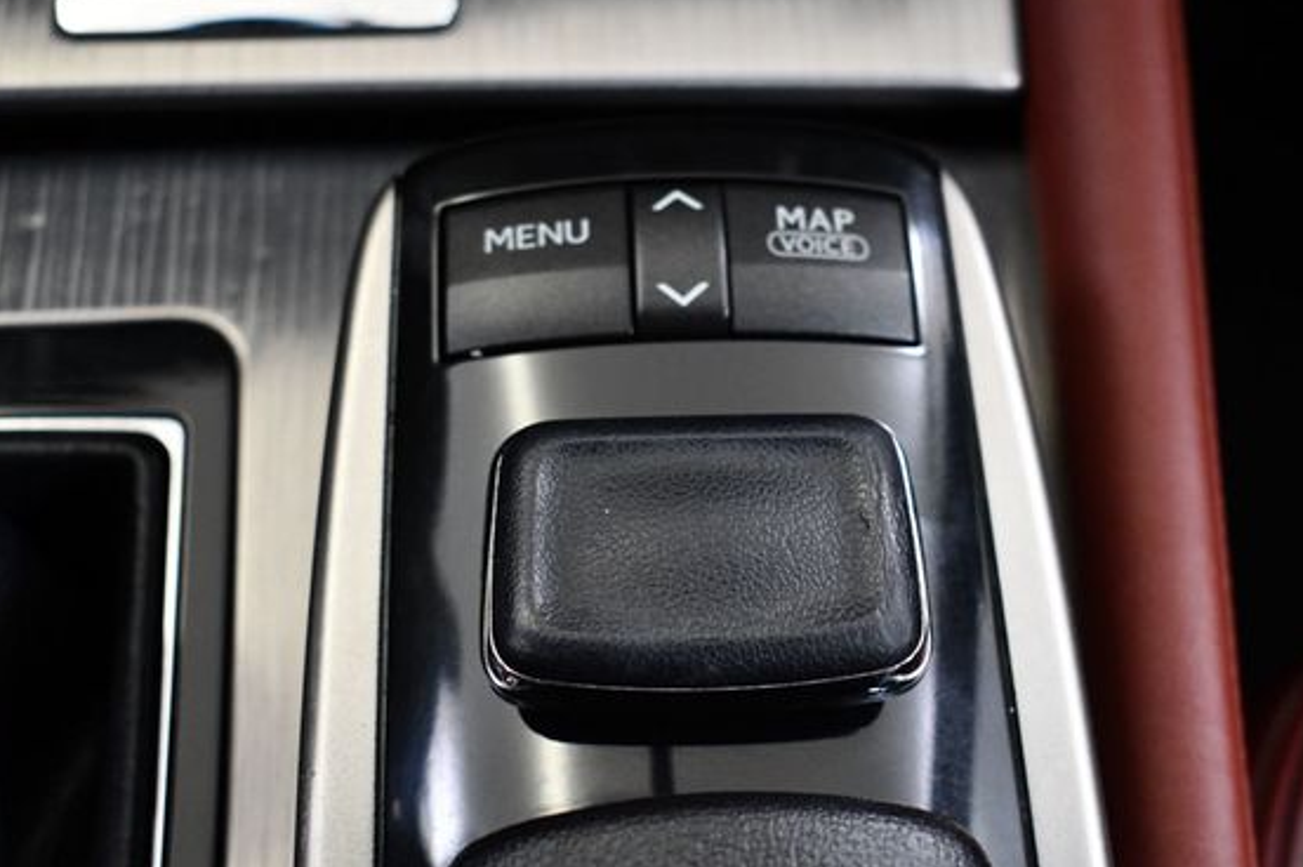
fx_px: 2134
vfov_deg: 23.0
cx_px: 690
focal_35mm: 59
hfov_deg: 33.9
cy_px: 450
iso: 3200
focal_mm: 34
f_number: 4.5
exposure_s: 1/80
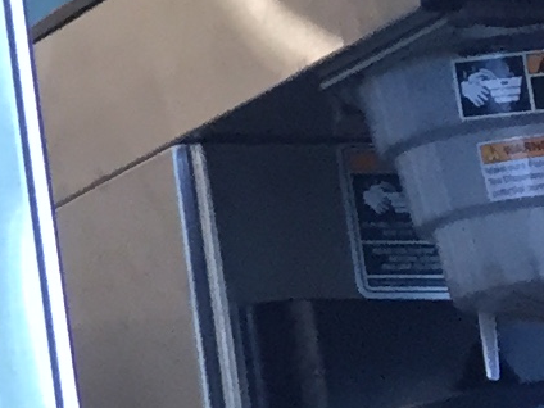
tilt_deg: +18.1
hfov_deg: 7.2
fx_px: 3505
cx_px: -1456
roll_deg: -2.2
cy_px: -293
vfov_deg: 6.5
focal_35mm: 223
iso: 50
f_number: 2.2
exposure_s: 1/30
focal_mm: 4.15
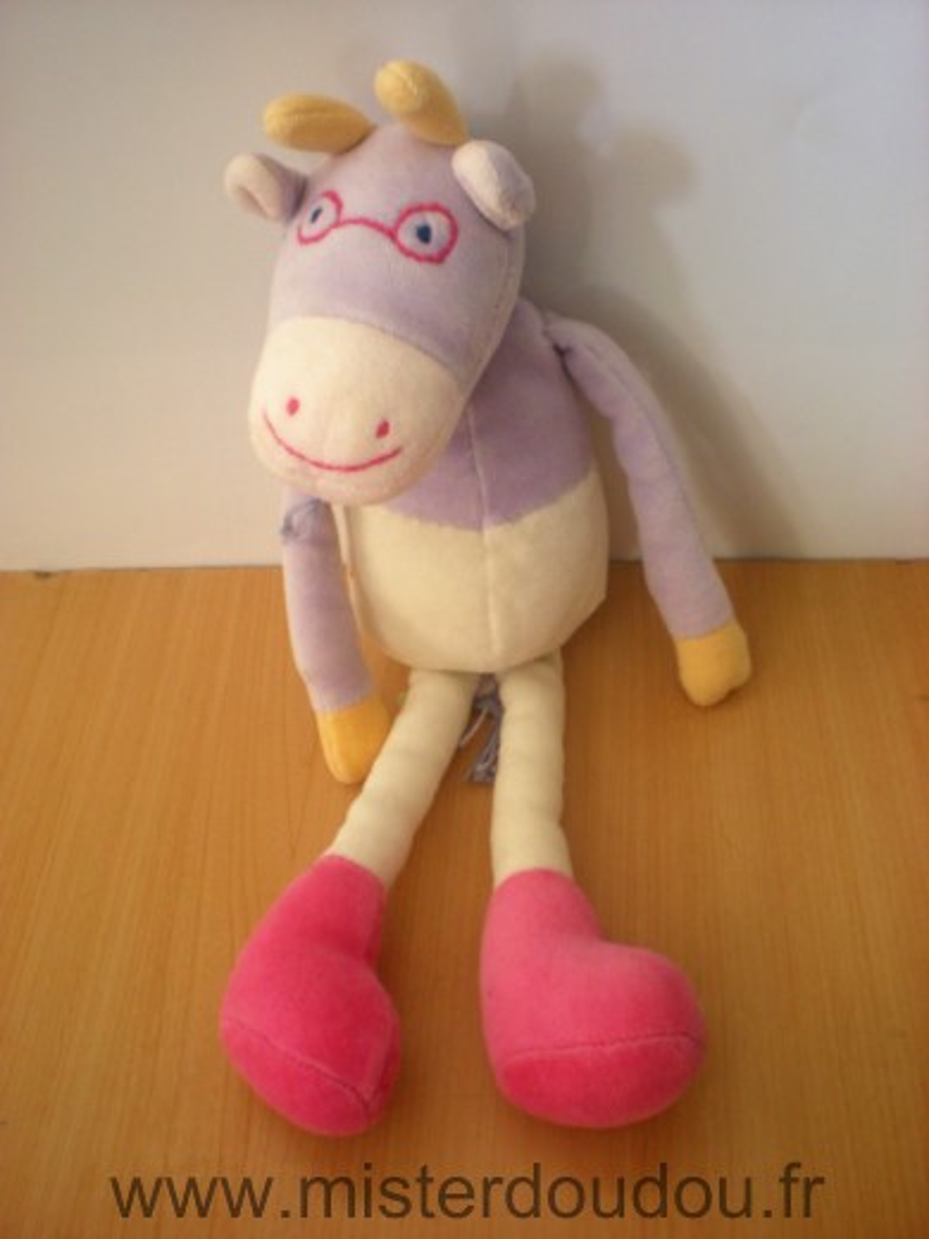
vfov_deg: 49.0
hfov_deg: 37.7
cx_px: 464
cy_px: 620
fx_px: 1360
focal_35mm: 38
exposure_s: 1/21.5
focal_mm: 6.3
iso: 200
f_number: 3.1
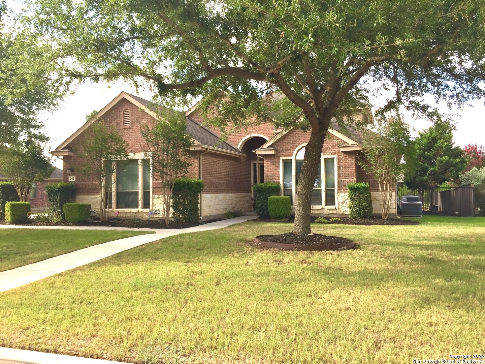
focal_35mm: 29
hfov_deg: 61.7
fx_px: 406
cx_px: 242
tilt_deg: +0.1
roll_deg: -1.0
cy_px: 182
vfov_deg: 48.2
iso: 32
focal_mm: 4.15
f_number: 2.2
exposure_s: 1/746
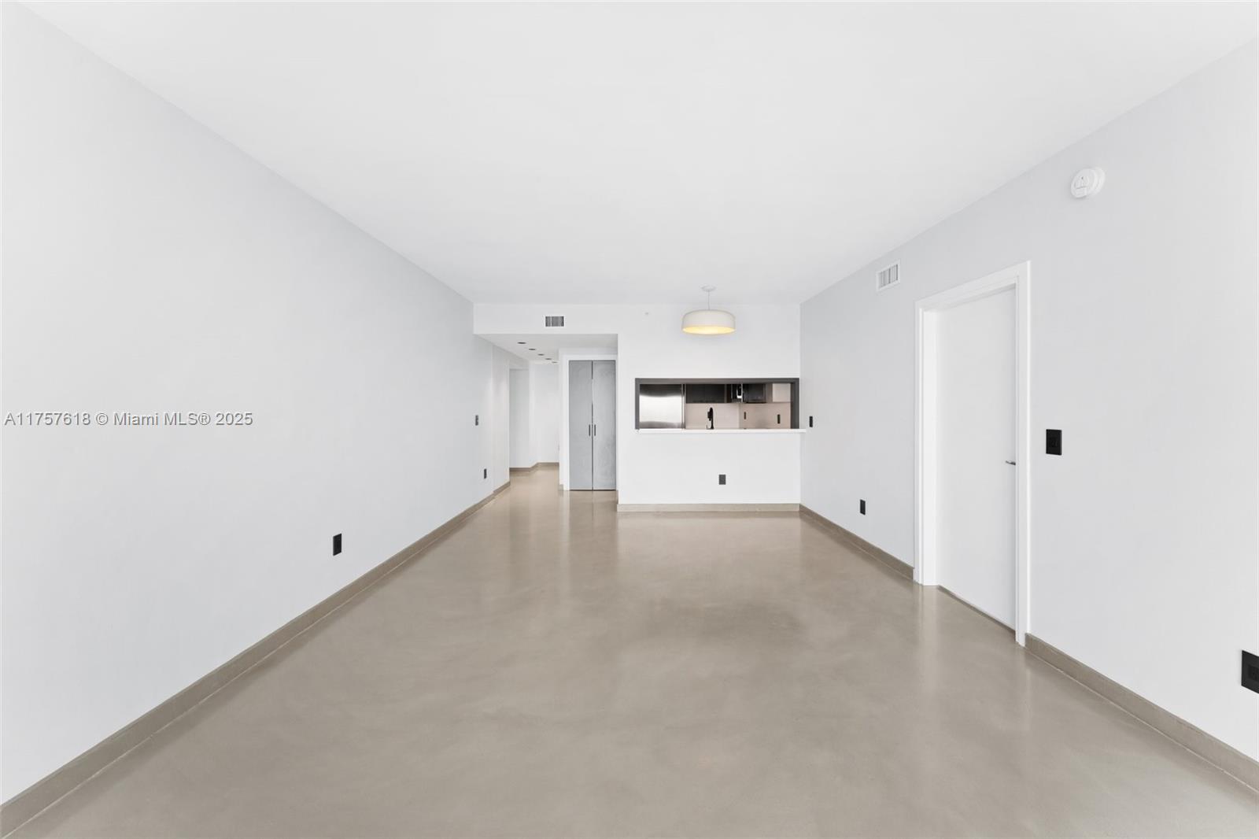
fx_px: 489
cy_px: 420
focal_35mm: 14
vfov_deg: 81.2
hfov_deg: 104.3
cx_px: 630
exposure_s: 1/8
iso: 200
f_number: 8
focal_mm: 14
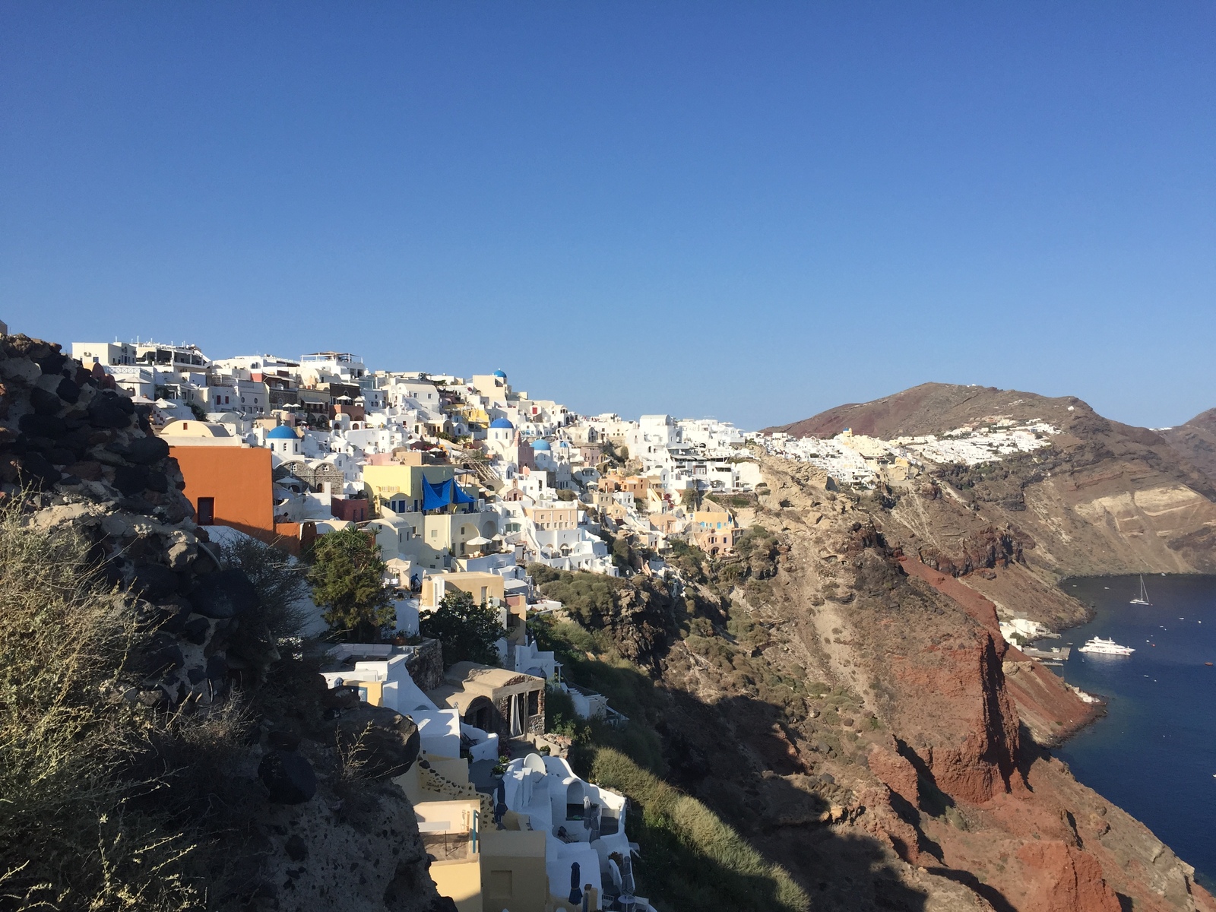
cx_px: 608
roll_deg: -1.6
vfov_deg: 48.2
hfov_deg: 61.7
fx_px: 1019
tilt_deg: +0.4
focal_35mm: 29
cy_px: 456
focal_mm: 4.15
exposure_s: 1/2825
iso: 32
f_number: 2.2
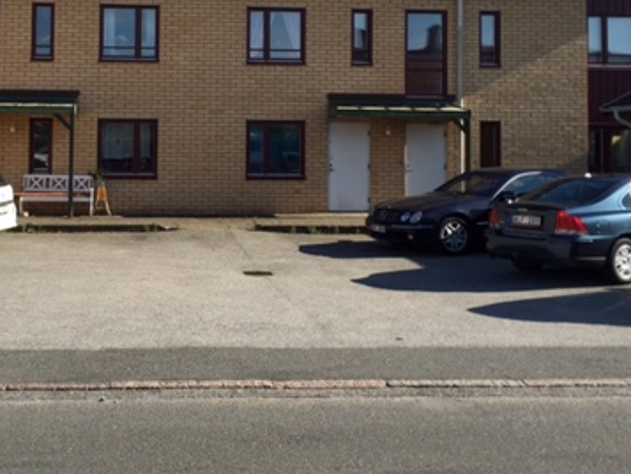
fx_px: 948
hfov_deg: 36.4
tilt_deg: +2.6
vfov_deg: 27.5
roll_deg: -1.0
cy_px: 94
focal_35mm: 52
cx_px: 210
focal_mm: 4.15
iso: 32
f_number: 2.2
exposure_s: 1/1163
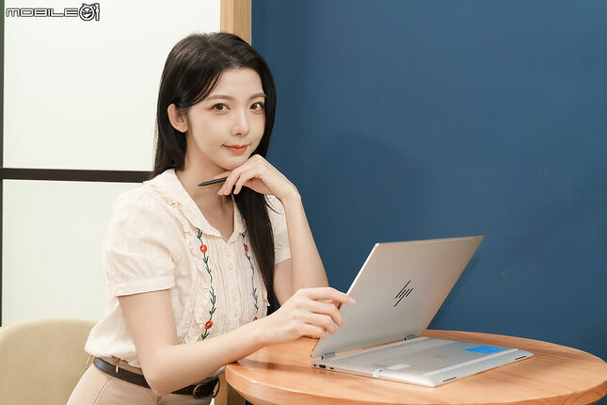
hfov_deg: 35.1
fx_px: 961
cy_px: 202
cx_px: 304
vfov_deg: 23.8
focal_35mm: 57
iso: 1000
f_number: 4
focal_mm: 38
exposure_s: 1/60
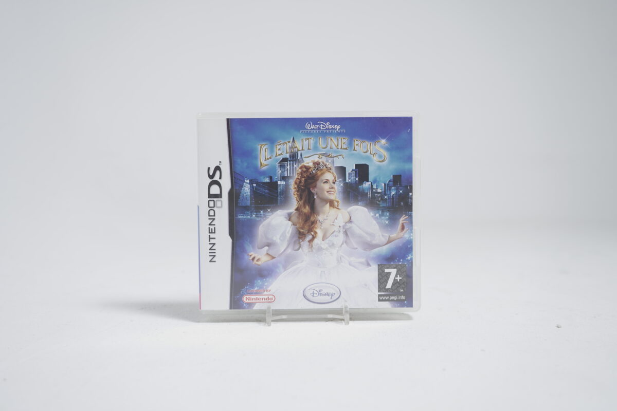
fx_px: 583
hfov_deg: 55.8
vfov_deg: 38.9
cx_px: 308
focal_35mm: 34
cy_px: 206
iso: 100
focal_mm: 34
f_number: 5.6
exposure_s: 1/5
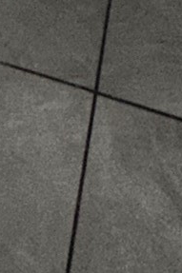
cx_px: -119
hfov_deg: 12.3
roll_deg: +4.3
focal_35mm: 104
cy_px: -495
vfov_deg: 12.1
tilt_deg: -14.0
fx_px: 790
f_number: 2.2
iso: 160
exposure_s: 1/30
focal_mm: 2.22
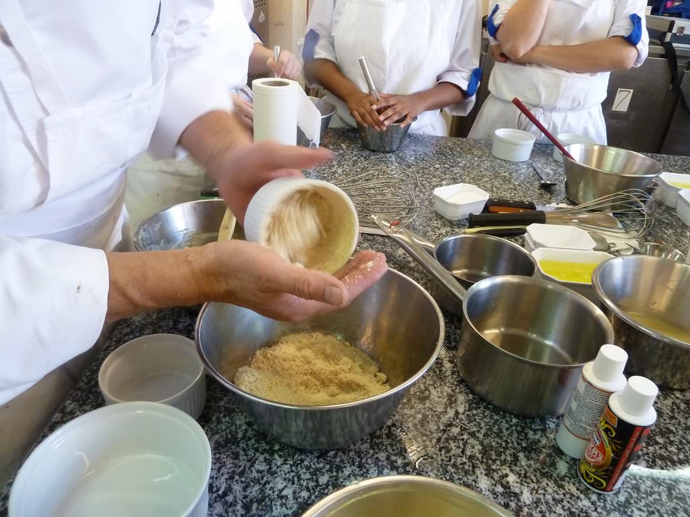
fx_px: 498
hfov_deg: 69.4
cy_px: 258
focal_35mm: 25
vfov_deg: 54.9
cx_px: 345
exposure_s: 1/30
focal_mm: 4.1
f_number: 3.3
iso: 320
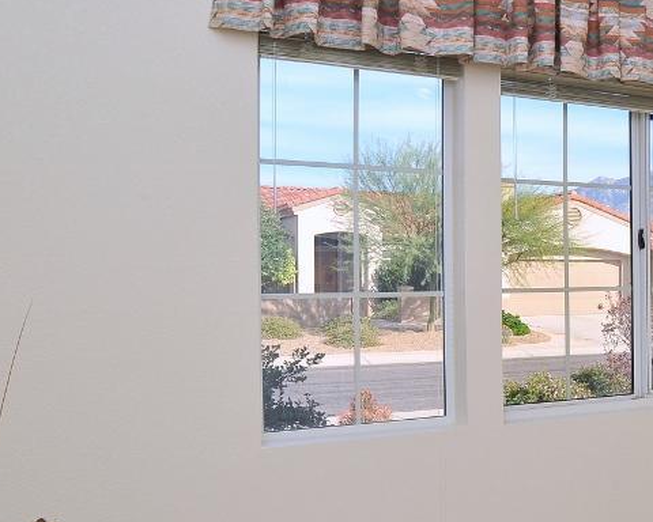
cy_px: 265
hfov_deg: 35.3
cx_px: 718
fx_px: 870
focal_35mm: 45
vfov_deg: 33.4
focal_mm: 18
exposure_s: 1/200
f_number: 13
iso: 640
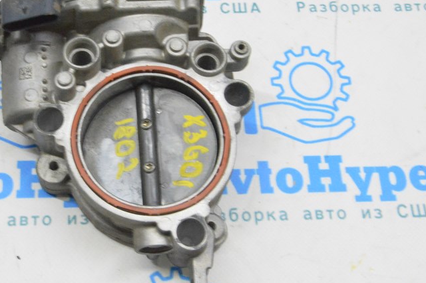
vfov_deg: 18.9
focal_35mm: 72
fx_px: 852
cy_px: 97
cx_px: 114
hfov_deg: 27.8
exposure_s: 1/15
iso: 6400
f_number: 20
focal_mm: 30
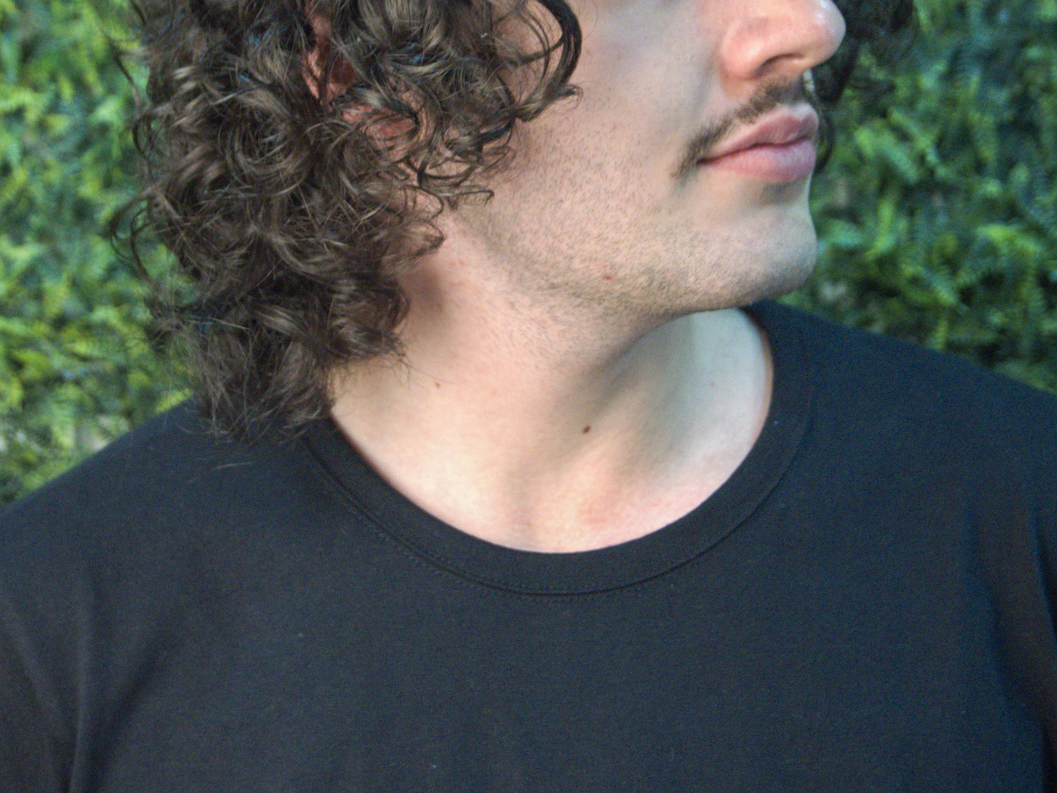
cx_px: 531
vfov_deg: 16.9
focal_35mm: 87
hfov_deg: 22.5
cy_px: 234
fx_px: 2657
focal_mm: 40
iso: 1600
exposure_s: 1/80
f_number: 7
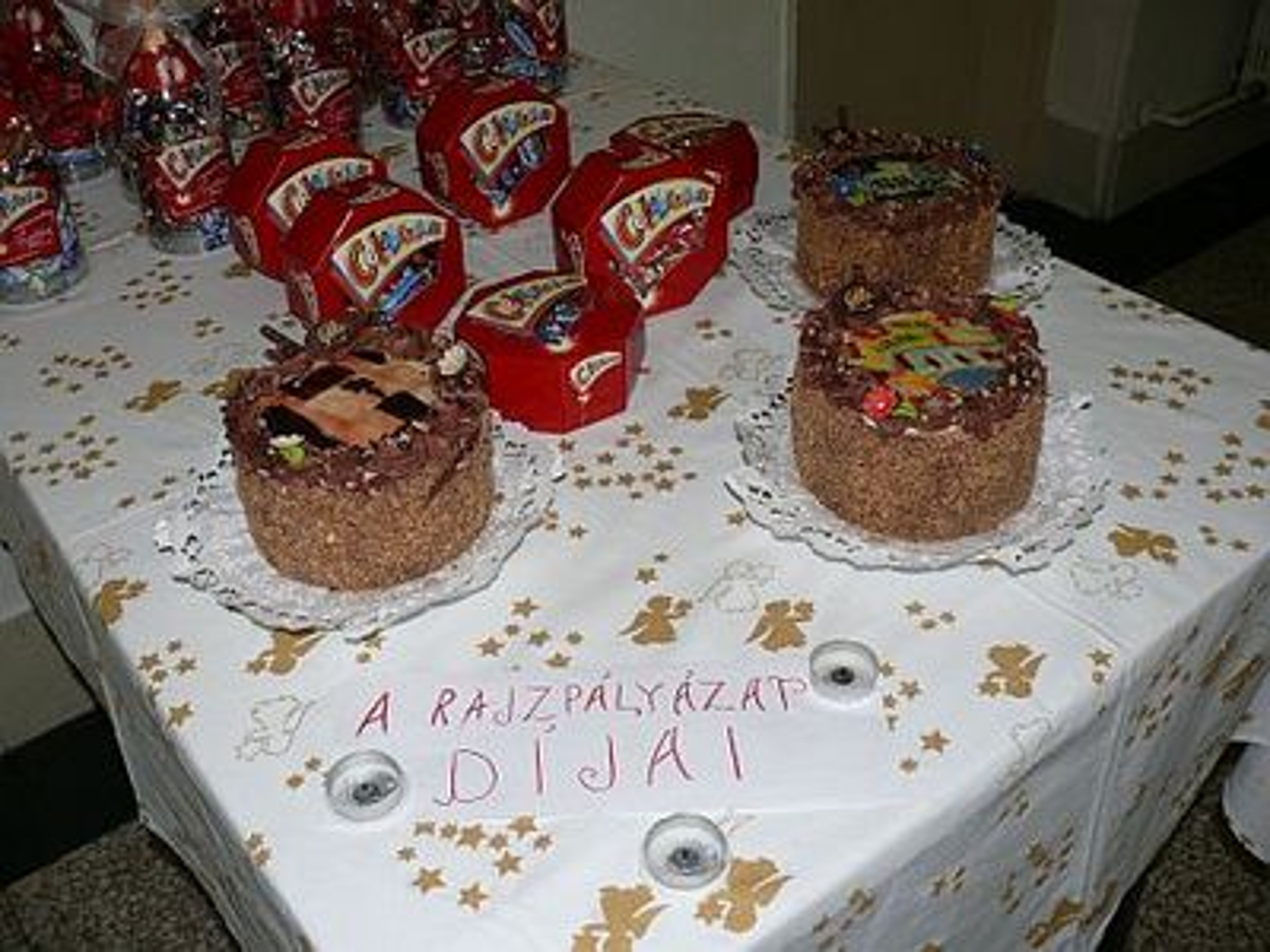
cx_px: 635
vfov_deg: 40.7
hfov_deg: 52.6
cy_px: 476
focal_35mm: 35
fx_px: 1284
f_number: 2.8
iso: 100
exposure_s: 1/30
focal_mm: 7.4
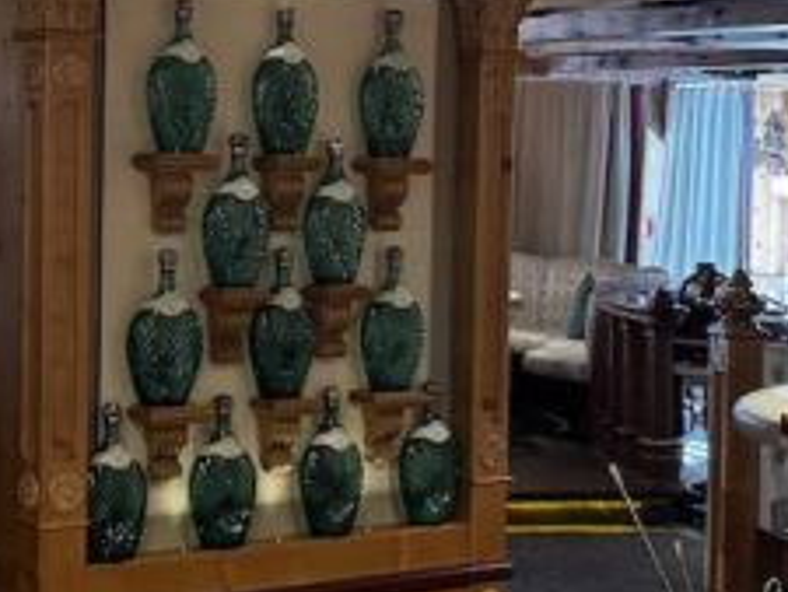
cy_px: 252
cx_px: 105
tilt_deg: -2.2
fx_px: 1845
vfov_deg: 18.2
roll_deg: -0.9
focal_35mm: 81
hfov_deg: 23.6
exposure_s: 1/59
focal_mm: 6.76
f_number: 1.78
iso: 640
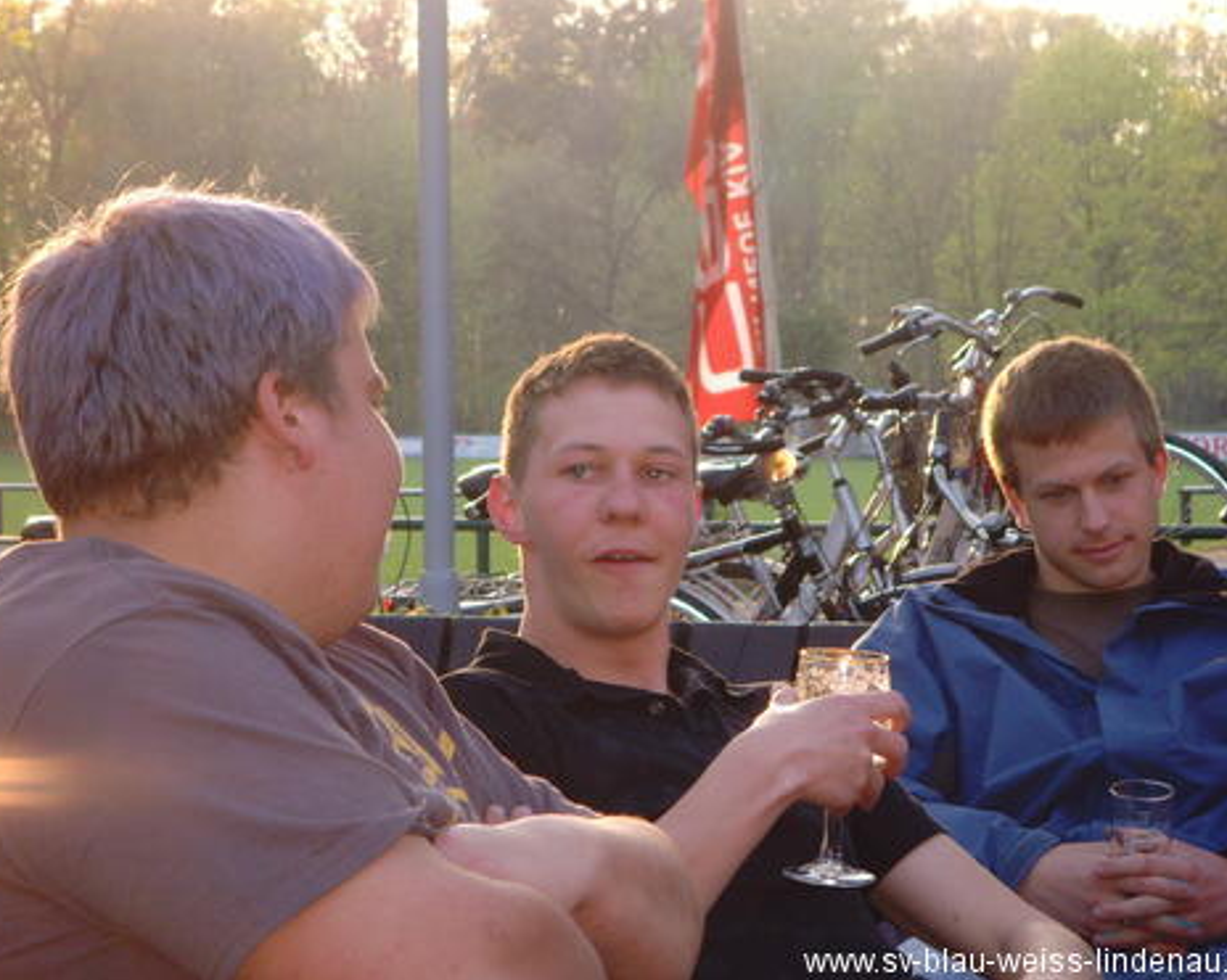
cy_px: 487
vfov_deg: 12.5
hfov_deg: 15.6
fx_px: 4466
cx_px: 621
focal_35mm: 123
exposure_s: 1/90
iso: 160
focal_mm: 19.8
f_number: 4.5
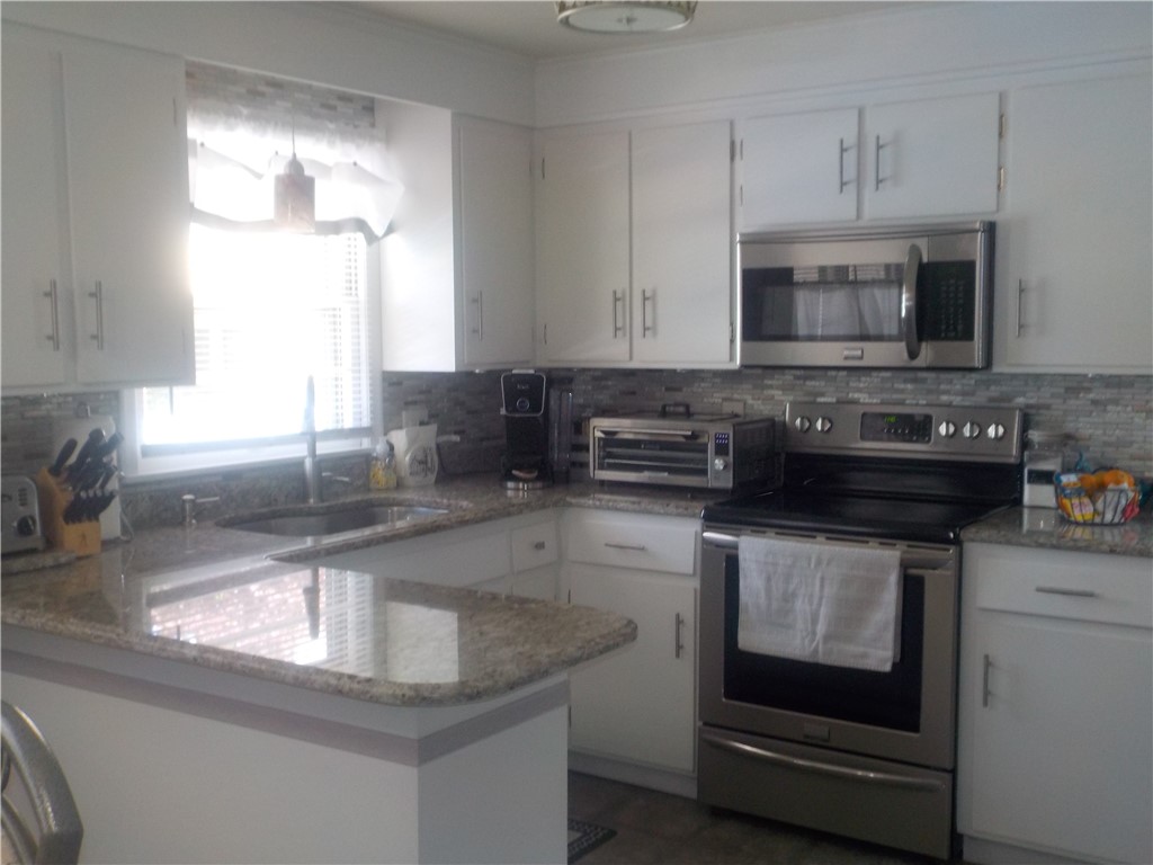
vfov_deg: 37.7
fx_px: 1266
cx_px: 576
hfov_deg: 49.0
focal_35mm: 38
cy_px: 432
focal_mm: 5.2
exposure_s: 1/30
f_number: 3.7
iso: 180
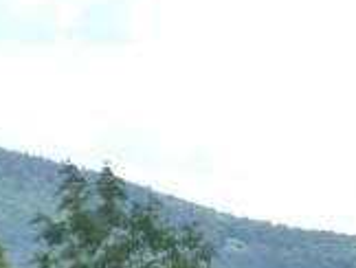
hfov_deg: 3.7
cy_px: 496
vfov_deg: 2.8
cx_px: 723
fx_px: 5531
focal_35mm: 537
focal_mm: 14.2
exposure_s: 1/320
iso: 160
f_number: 5.1
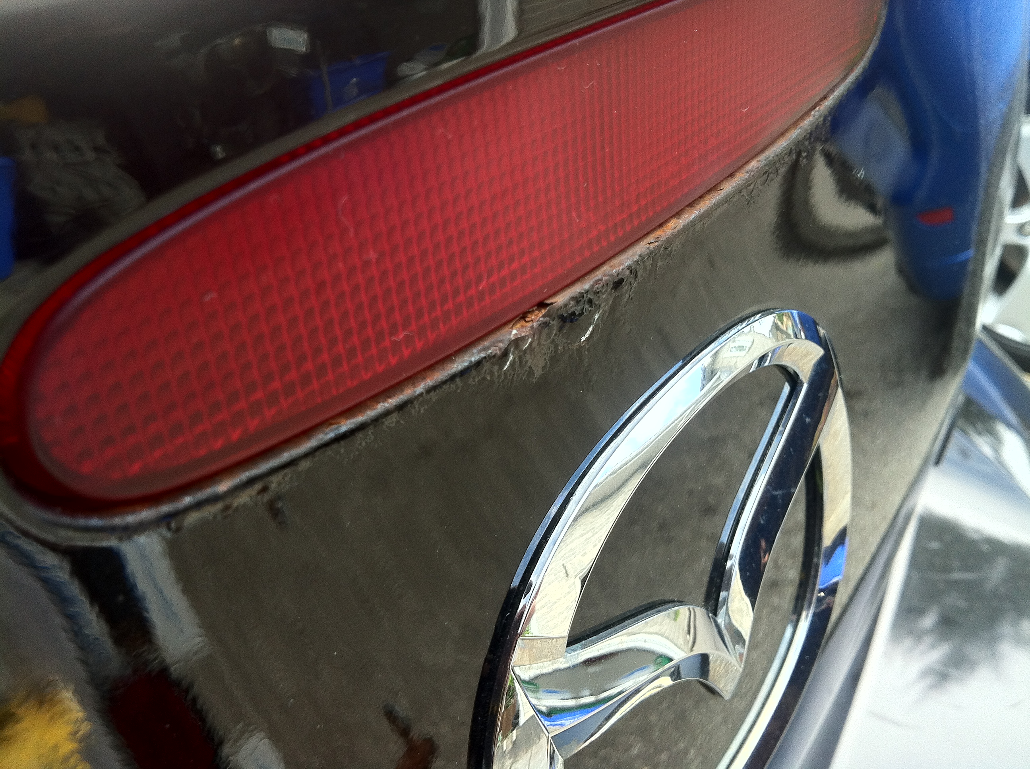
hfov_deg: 52.7
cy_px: 384
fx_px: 1040
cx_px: 515
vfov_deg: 40.6
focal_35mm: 35
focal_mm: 3.85
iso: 100
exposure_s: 1/60
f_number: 2.8
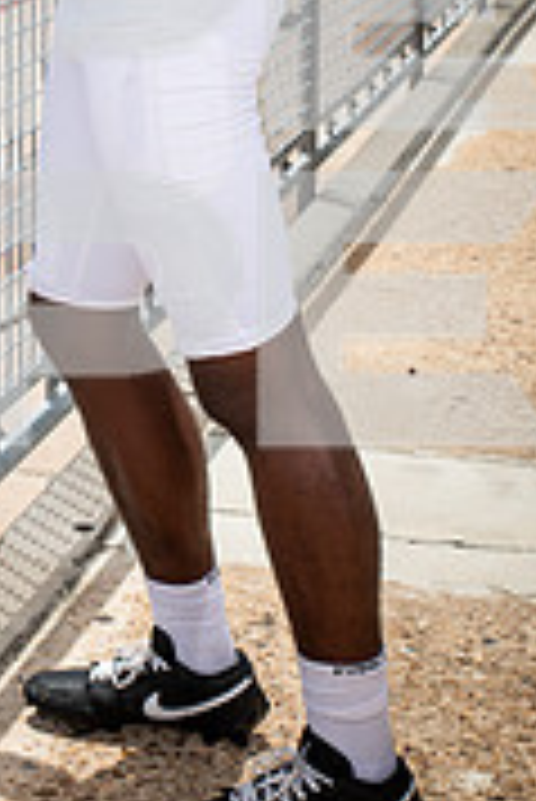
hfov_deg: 13.9
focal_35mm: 96
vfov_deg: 20.5
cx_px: -99
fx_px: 2140
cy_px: -4
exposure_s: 1/500
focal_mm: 38
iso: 100
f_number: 7.1
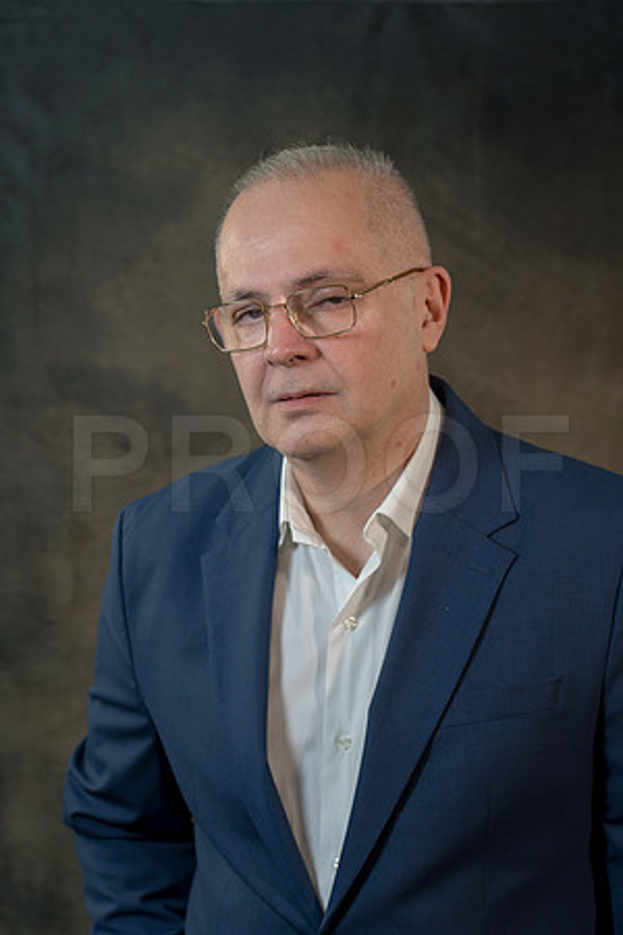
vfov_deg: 19.5
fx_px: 2725
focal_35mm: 105
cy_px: 468
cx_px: 312
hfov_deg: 13.0
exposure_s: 1/100
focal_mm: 105
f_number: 5
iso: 250
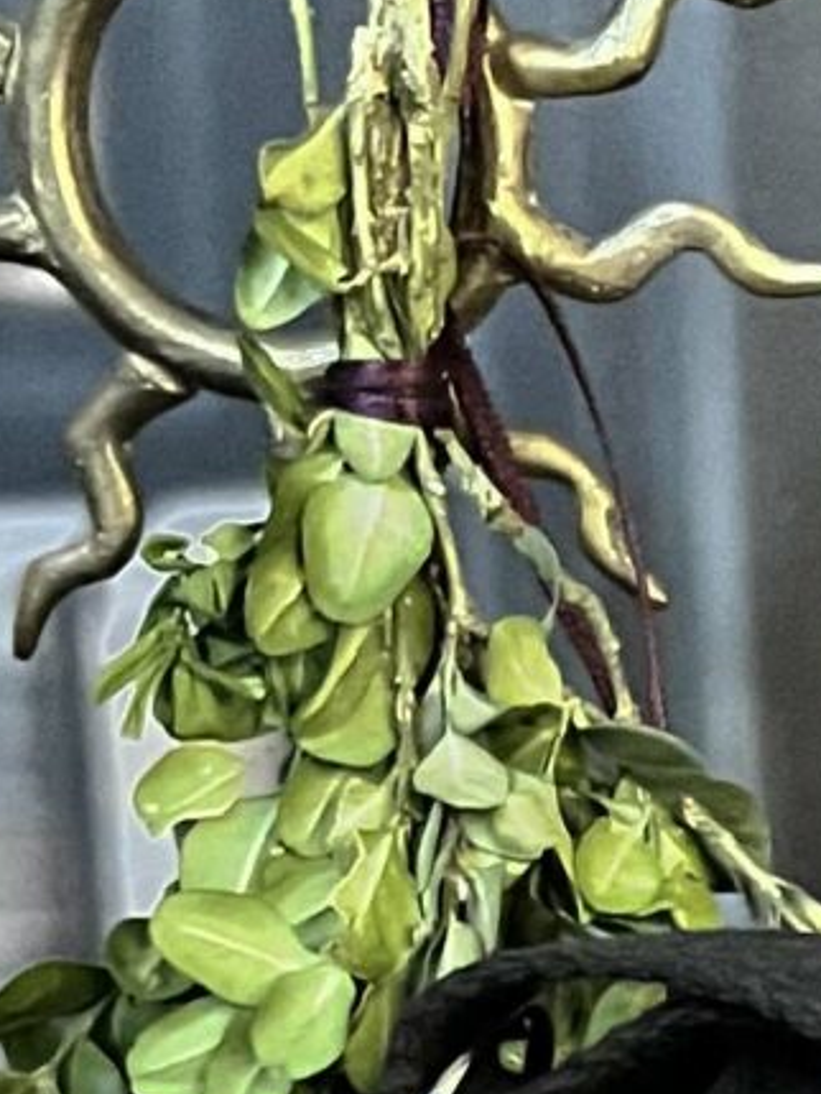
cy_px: 1533
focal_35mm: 155
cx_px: 1673
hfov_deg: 9.0
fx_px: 4899
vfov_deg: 12.3
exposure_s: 1/16
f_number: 1.6
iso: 1600
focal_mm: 5.1
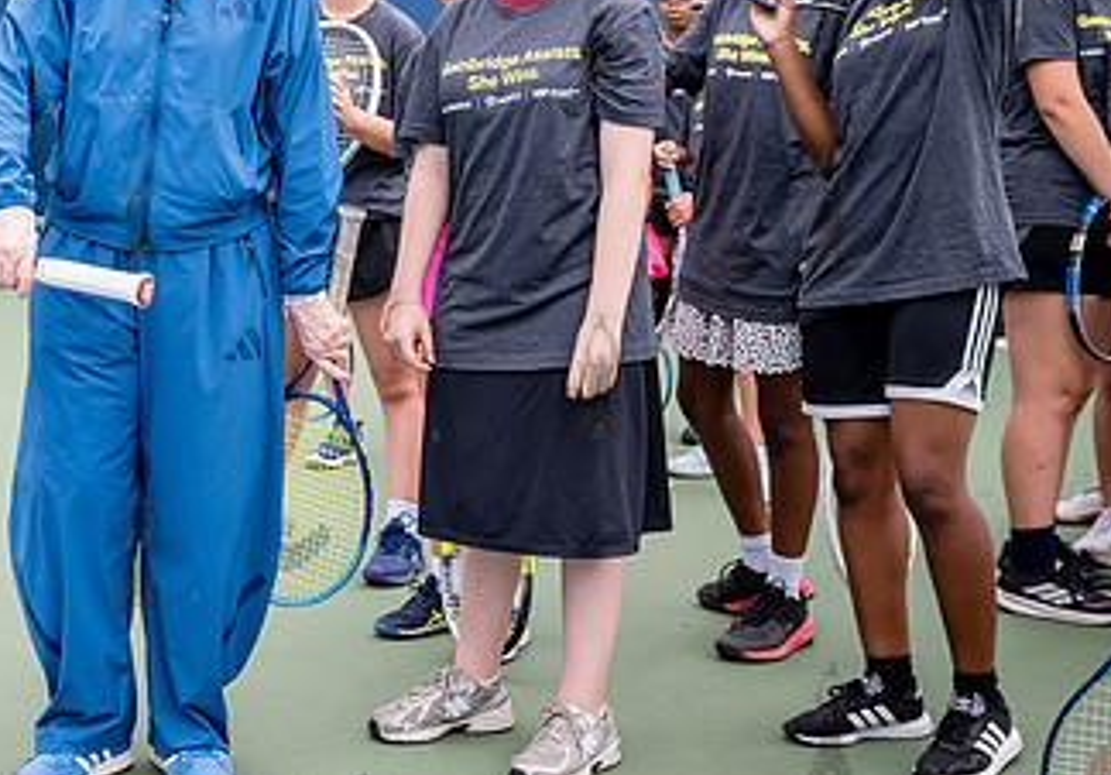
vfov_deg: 20.6
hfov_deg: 28.3
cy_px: 254
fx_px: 2129
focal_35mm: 68
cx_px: 152
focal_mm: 32
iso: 400
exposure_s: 1/500
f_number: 4.5
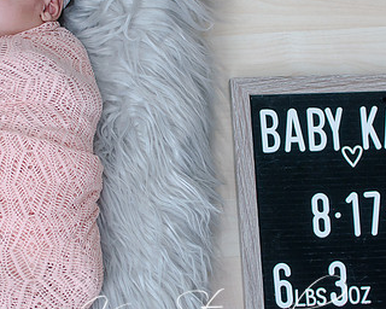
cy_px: 129
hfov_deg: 17.3
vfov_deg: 13.9
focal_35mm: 111
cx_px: 171
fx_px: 1268
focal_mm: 35
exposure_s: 1/125
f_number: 3.5
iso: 100
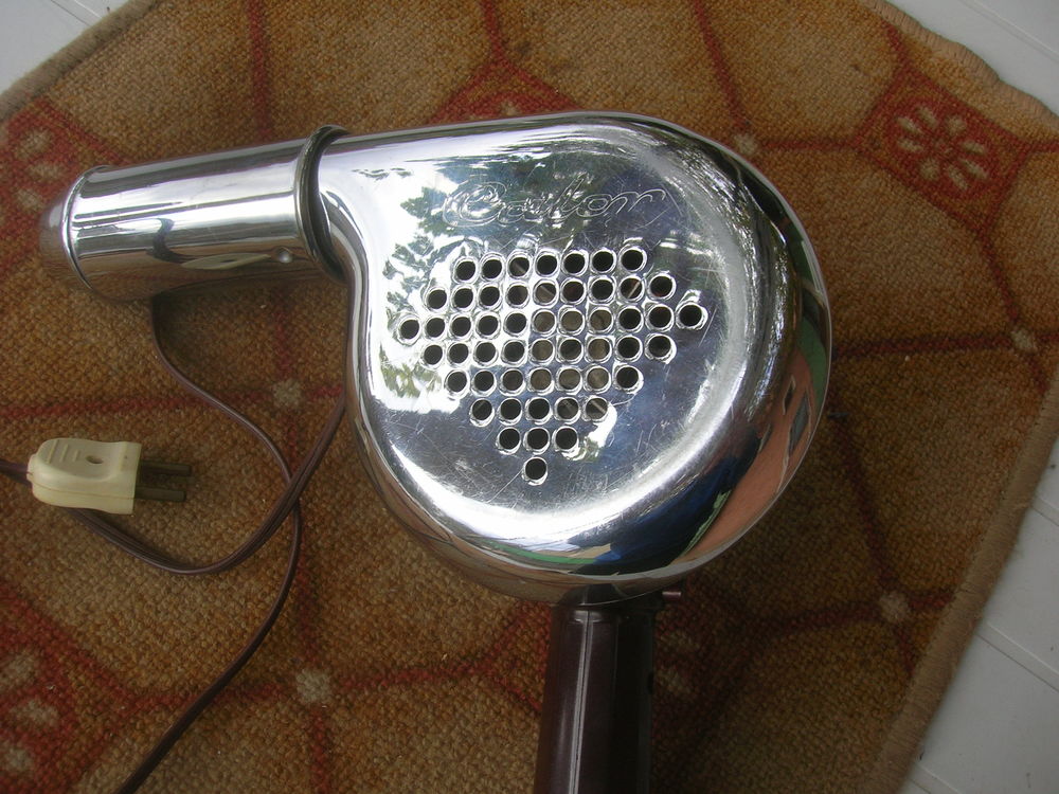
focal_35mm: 34
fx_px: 1040
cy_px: 397
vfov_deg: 41.8
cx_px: 530
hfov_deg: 54.0
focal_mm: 5.7
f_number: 4.9
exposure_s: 1/61.4
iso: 50
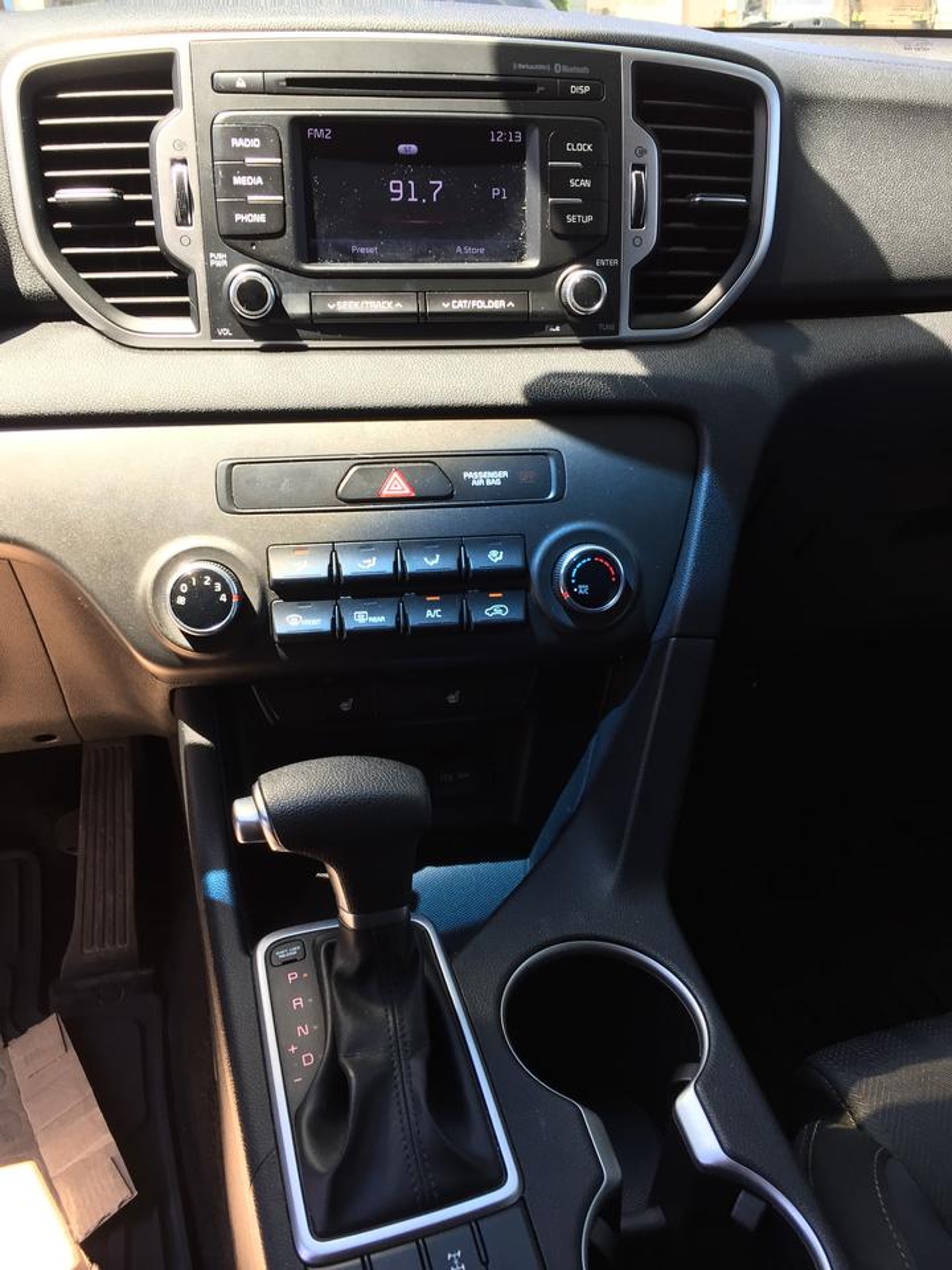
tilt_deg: -28.0
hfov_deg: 48.2
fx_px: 1063
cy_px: 635
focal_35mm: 29
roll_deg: +2.1
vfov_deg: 61.7
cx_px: 476
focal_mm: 4.15
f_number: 2.2
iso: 50
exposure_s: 1/120
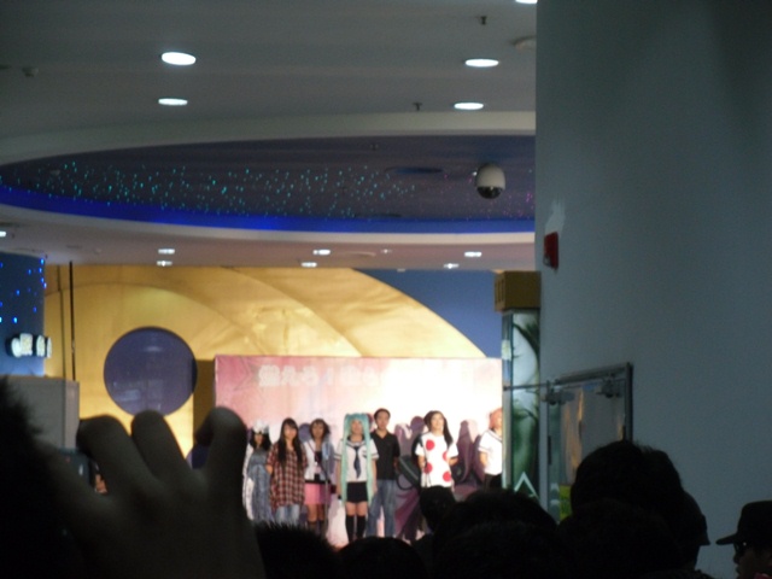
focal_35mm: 140
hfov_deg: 14.1
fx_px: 3122
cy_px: 290
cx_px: 386
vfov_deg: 10.6
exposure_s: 1/22
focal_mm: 19.67
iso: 200
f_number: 4.8
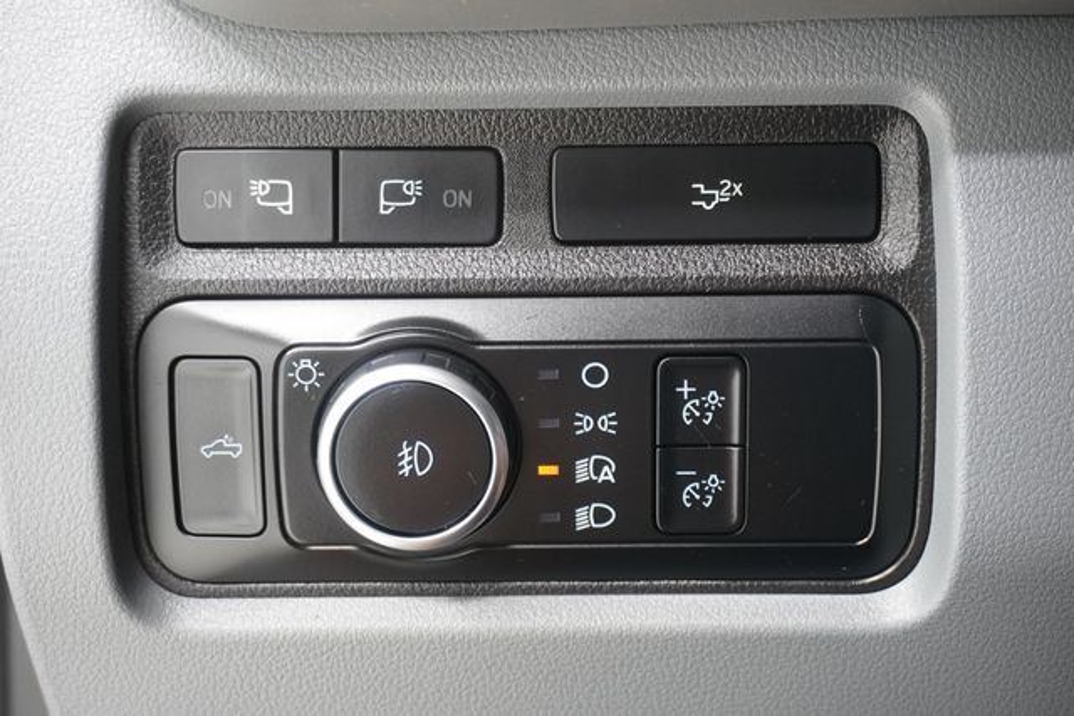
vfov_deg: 28.1
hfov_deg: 41.1
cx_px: 537
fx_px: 1432
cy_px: 358
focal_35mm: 48
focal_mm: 32
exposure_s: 1/60
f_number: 5
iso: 2500
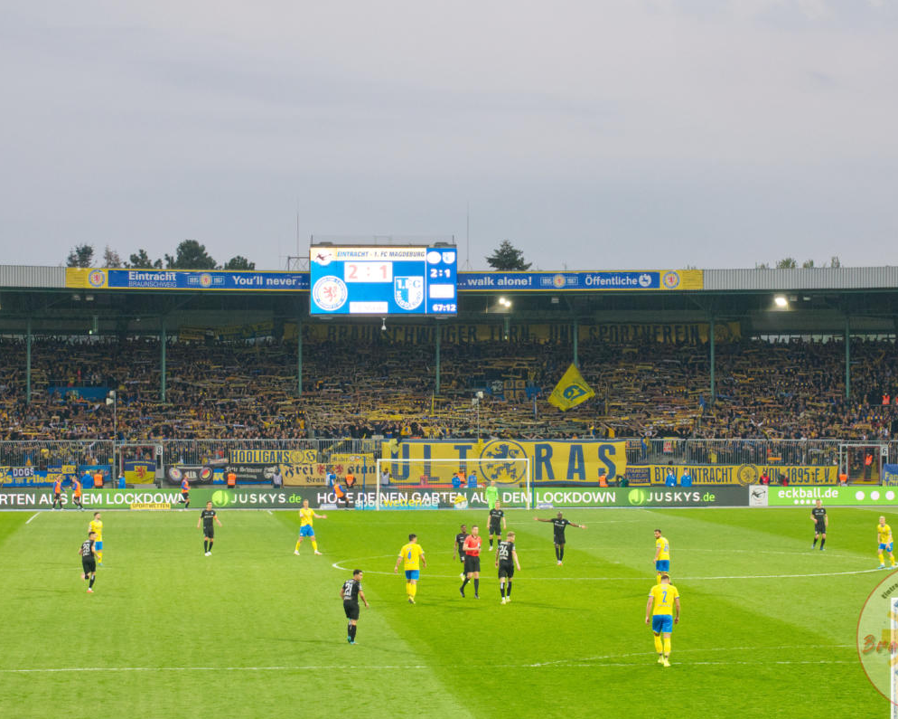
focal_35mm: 110
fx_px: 2923
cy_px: 362
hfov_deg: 17.5
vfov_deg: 14.0
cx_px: 481
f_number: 5.6
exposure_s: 1/125
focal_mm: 35.7
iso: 800
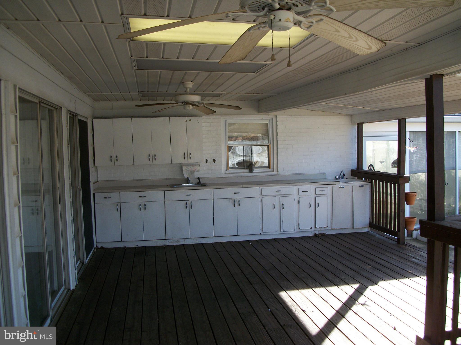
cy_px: 172
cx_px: 230
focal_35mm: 32
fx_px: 426
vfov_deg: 44.2
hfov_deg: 56.8
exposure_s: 1/200
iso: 80
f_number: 2.9
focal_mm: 5.7
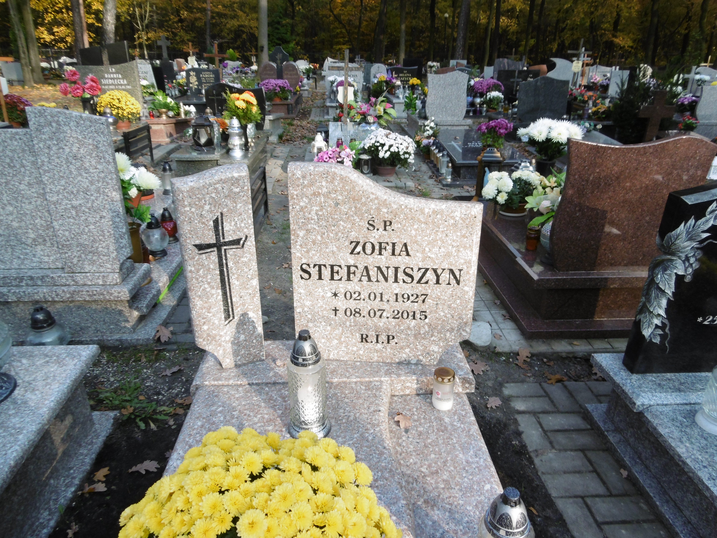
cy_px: 269
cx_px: 358
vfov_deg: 56.8
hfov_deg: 71.6
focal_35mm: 24
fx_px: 497
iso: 100
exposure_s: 1/200
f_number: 3.1
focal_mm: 4.3
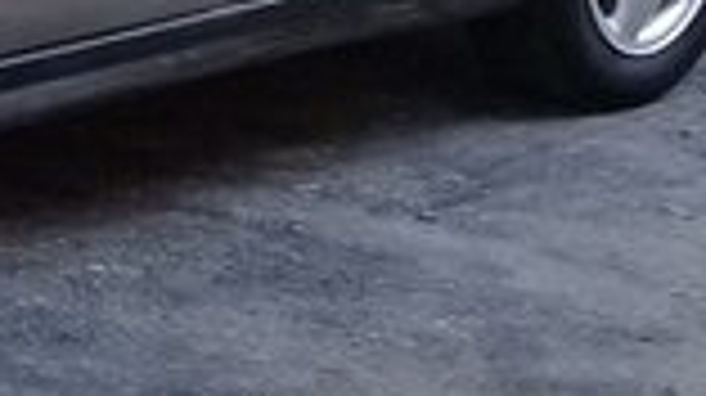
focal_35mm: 142
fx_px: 2656
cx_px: -436
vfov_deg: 8.4
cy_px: -160
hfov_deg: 13.9
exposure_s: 1/50
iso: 50
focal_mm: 3.3
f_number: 2.2
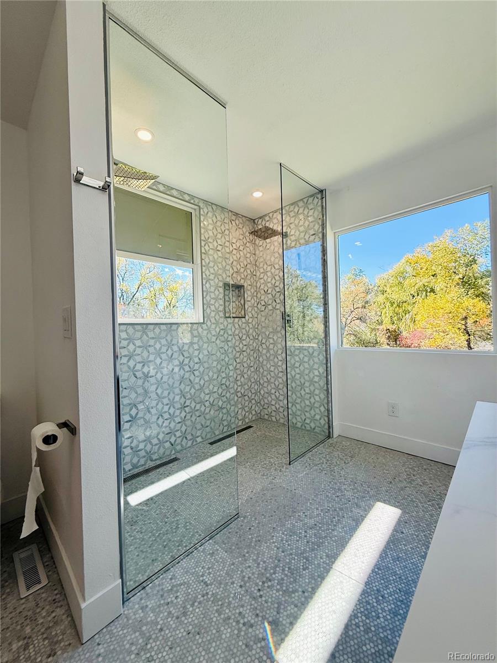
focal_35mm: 14
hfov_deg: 85.7
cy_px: 332
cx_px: 248
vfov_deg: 102.1
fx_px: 268
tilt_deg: +0.1
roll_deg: +1.6
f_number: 2.2
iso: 64
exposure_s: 1/289
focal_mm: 2.22
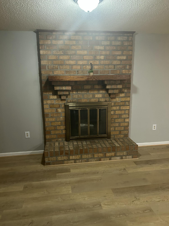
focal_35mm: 26
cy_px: 113
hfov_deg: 53.1
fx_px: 169
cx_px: 84
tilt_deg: -11.9
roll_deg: +0.5
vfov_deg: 67.3
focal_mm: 5.7
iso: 640
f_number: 1.5
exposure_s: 1/40
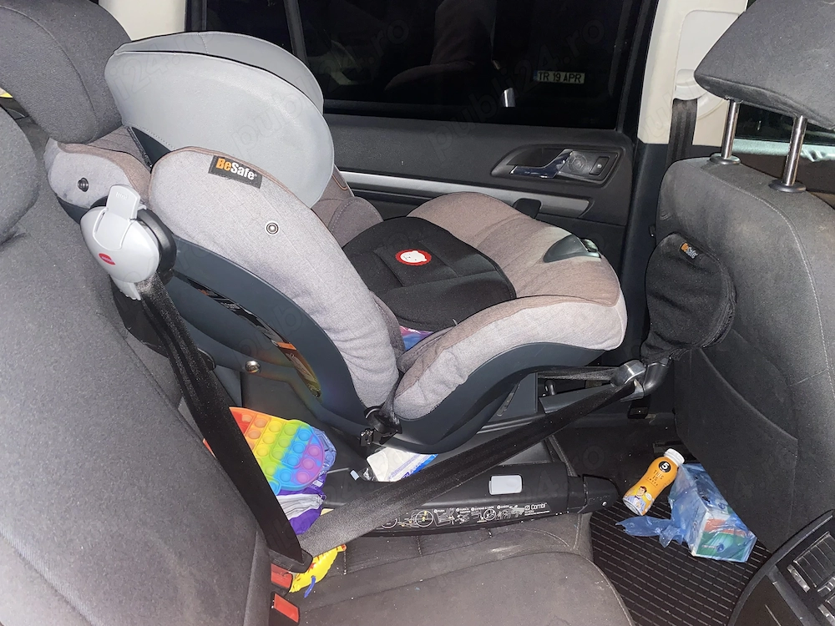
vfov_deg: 53.1
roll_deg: -2.8
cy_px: 313
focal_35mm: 26
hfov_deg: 67.3
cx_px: 418
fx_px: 627
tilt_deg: -26.3
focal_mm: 4.25
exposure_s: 1/4
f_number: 1.8
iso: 64
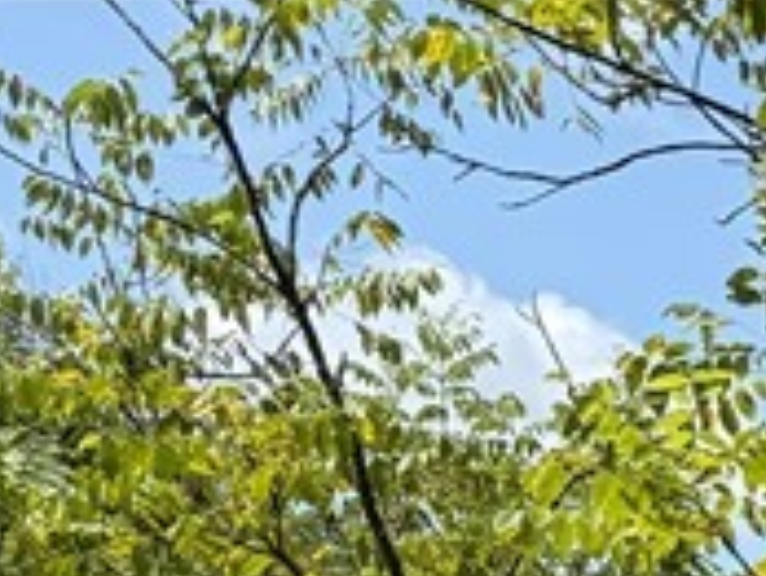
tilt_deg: -7.8
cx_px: 2197
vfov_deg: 8.8
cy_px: 1680
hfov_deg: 10.5
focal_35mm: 141
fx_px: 3124
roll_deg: -0.1
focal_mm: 6.76
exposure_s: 1/3145
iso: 80
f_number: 1.78
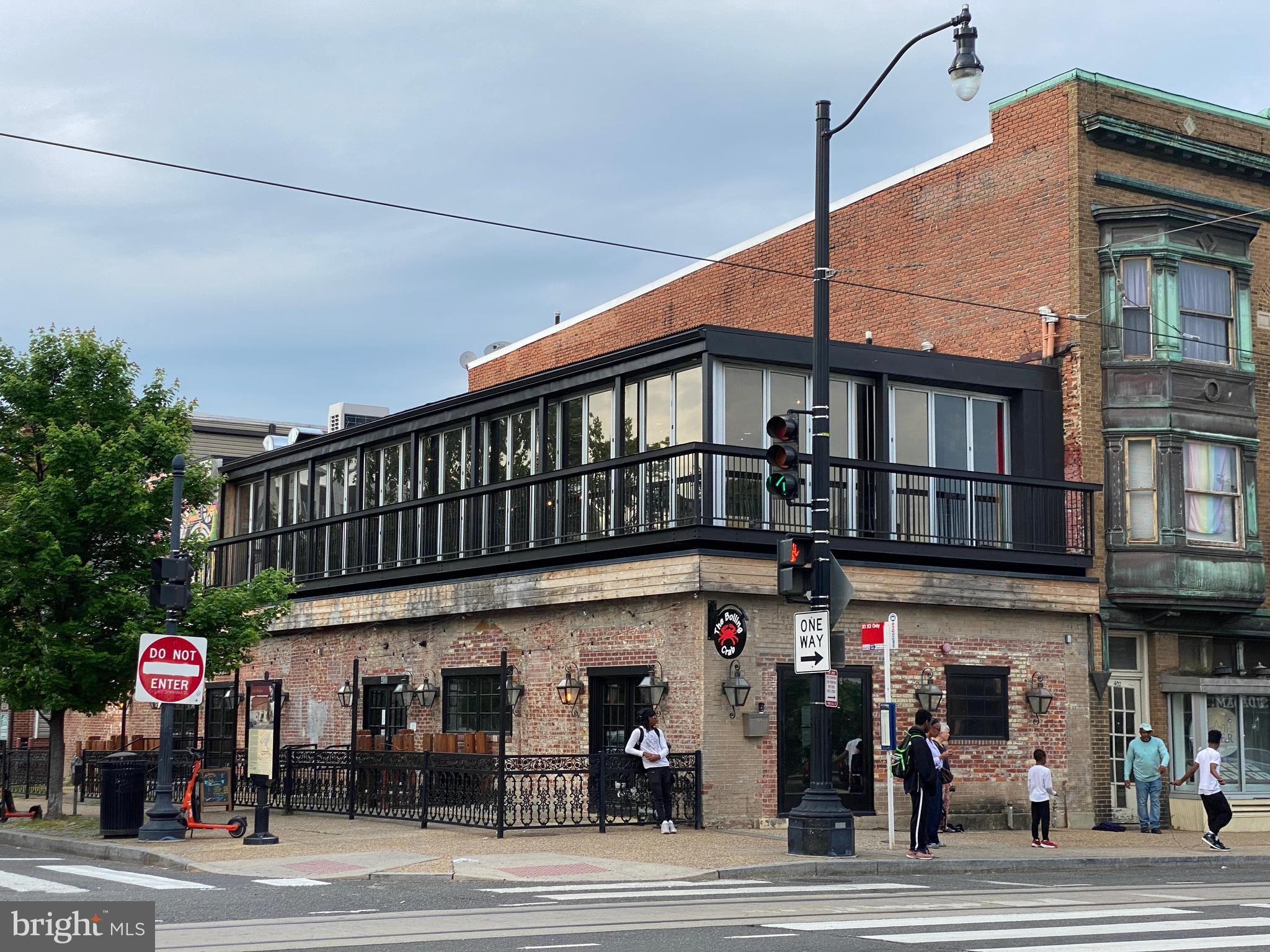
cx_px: 635
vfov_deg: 28.0
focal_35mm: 52
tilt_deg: +6.8
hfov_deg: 36.8
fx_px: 1908
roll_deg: -0.7
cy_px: 476
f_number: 2
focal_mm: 6
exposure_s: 1/695
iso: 20
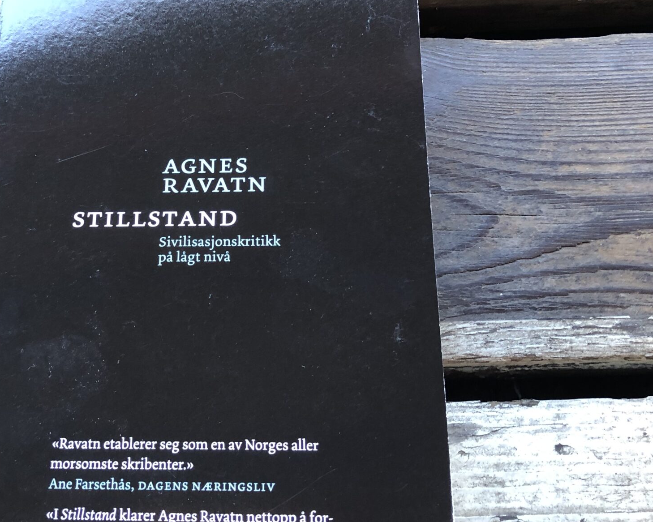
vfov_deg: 31.3
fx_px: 928
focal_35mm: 48
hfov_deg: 38.4
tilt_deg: -68.8
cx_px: 231
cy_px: 192
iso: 40
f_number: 1.8
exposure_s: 1/15
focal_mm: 4
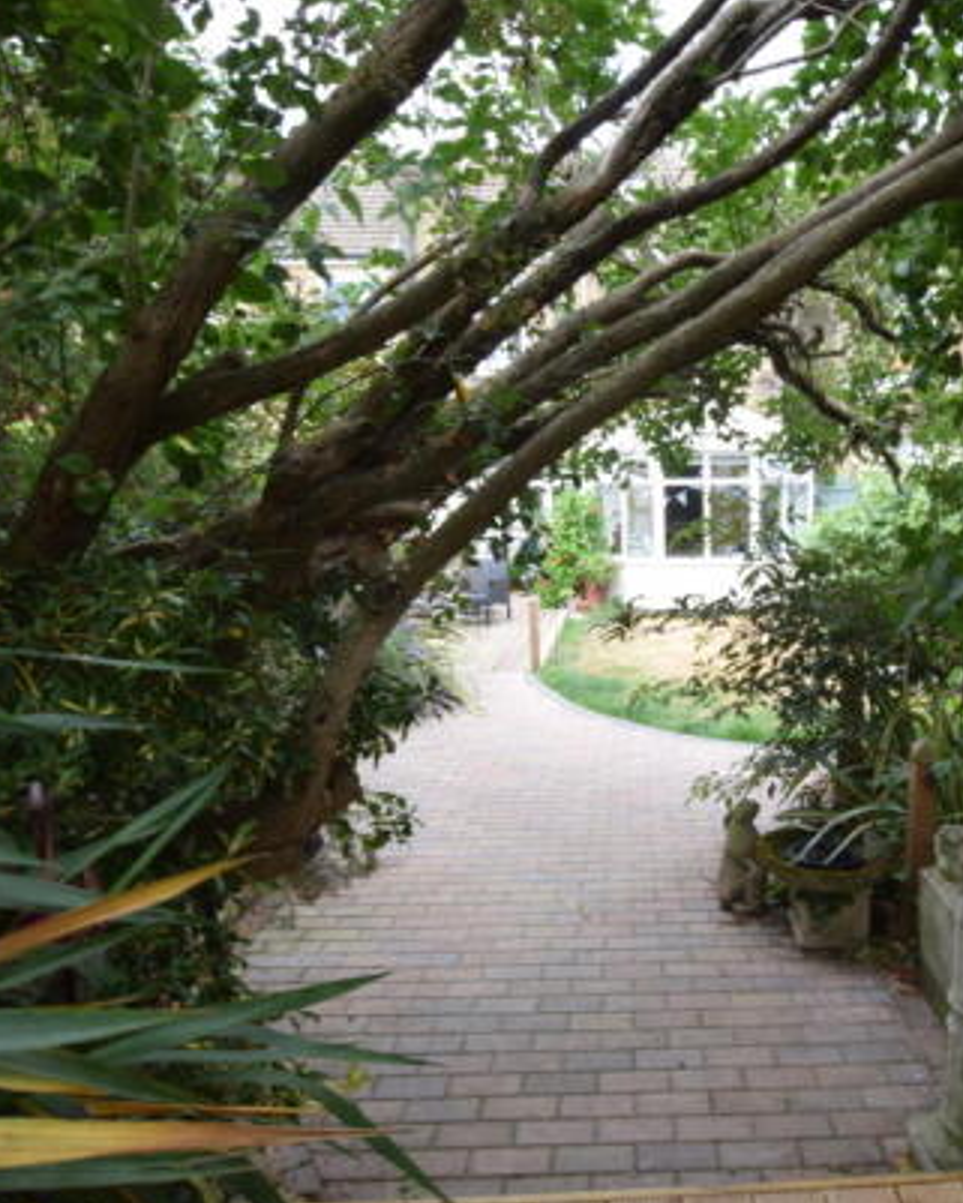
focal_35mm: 23
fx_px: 819
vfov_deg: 72.5
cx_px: 658
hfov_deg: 59.2
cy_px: 650
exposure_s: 1/10
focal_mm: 10
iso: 100
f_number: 14
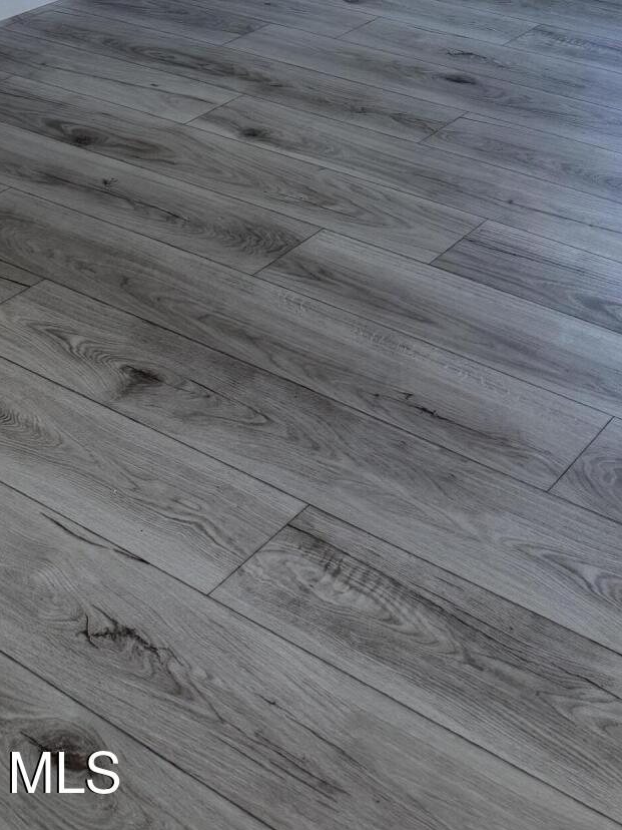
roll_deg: +0.4
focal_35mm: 58
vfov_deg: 29.2
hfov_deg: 25.0
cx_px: 445
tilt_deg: -14.1
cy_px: -137
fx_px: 1390
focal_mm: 6.76
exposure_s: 1/165
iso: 100
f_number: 1.78
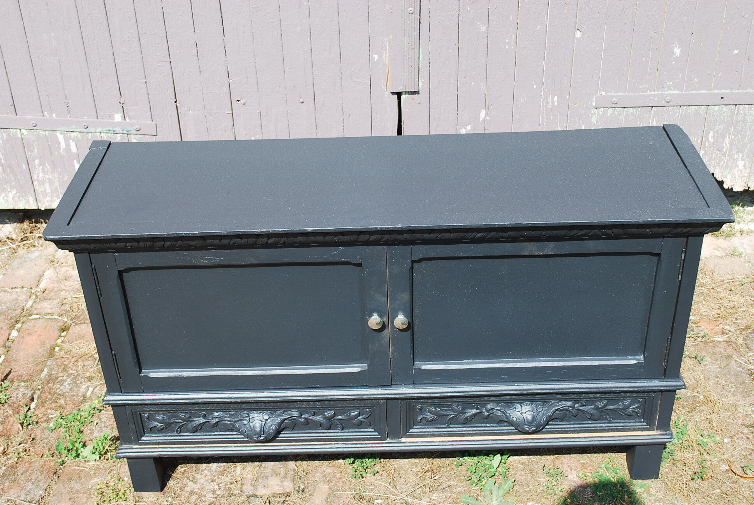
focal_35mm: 45
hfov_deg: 43.6
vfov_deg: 29.9
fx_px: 944
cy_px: 252
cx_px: 377
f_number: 6.3
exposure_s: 1/160
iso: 100
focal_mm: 30
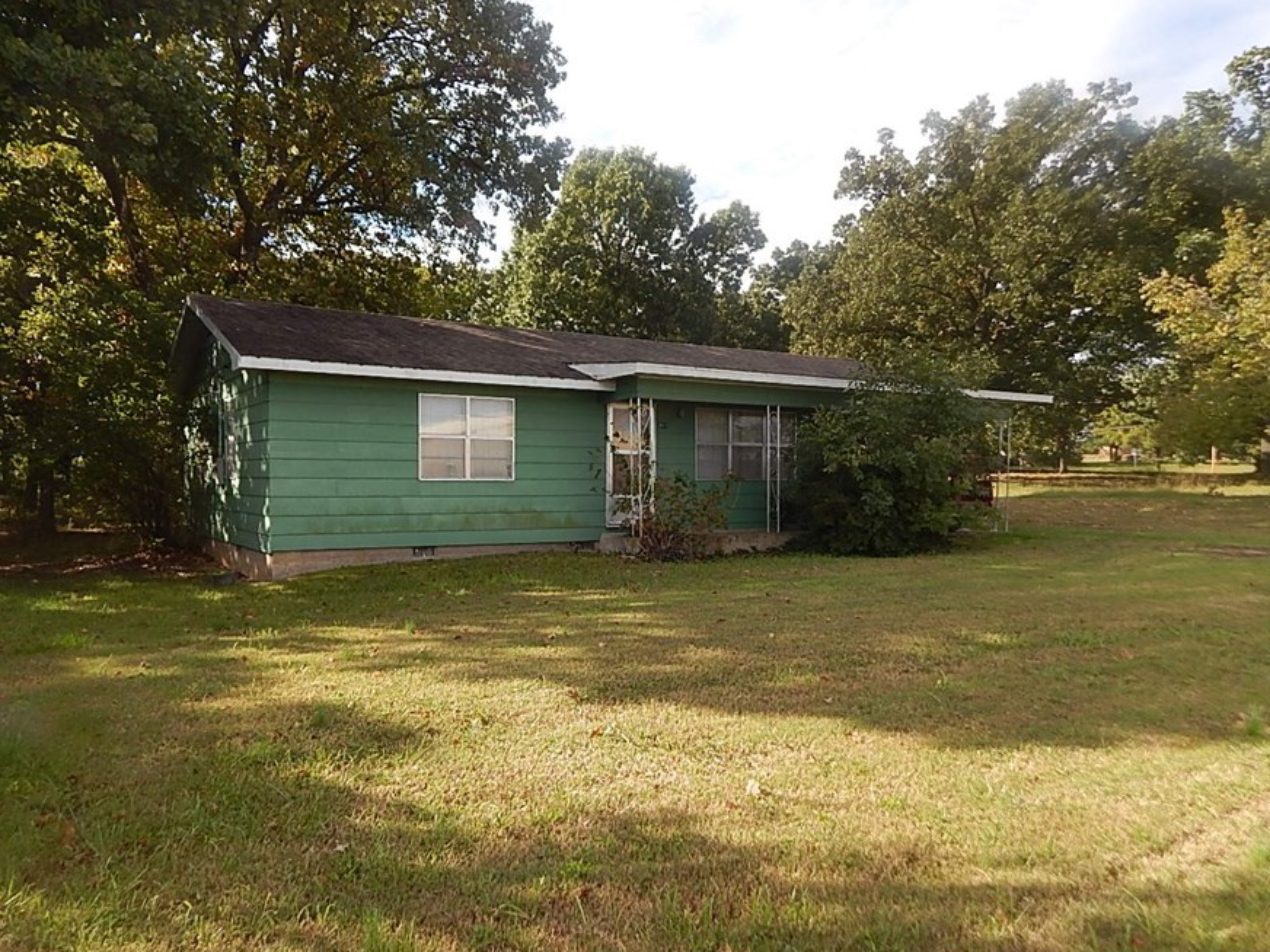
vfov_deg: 51.3
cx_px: 613
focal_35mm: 27
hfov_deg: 65.3
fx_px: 991
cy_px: 511
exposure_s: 1/800
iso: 125
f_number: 3
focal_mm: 4
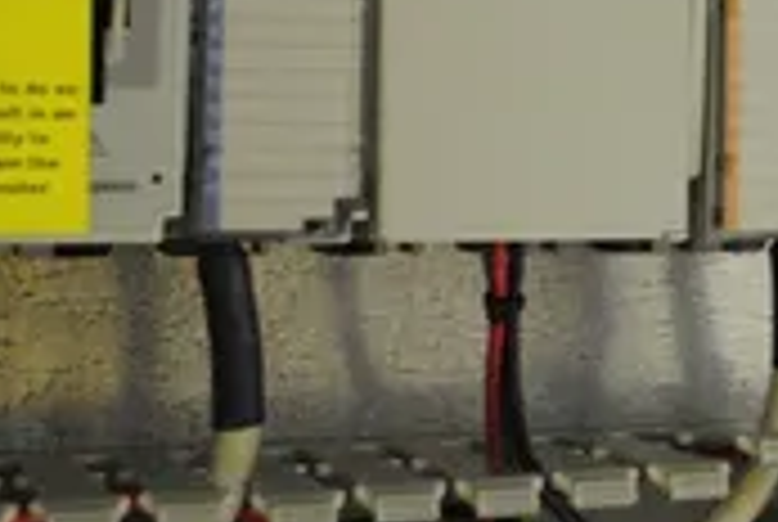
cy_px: 68
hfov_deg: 19.2
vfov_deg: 13.6
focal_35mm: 100
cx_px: 926
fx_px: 2165
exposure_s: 1/10
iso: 1600
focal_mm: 18
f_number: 3.5
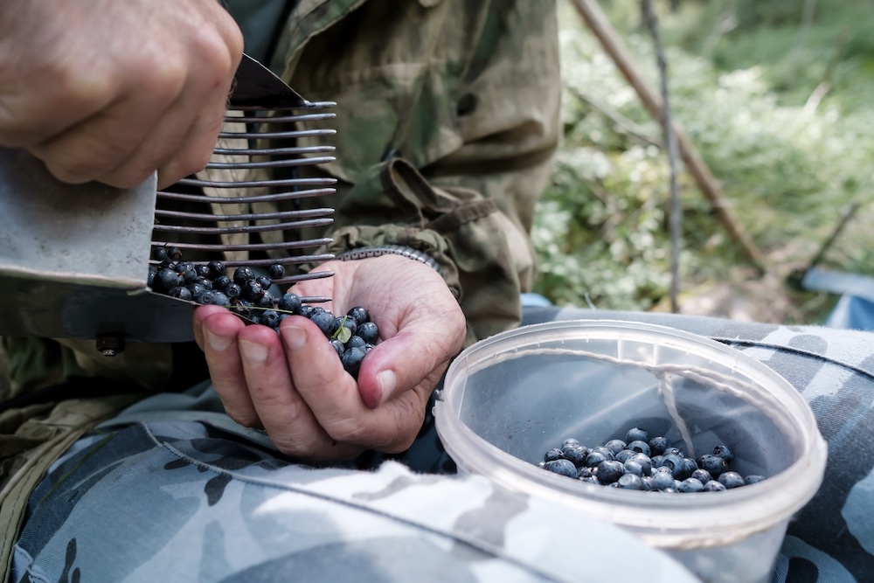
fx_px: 850
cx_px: 437
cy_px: 292
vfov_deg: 37.9
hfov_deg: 54.4
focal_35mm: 35
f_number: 4
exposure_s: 1/200
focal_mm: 23
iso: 640
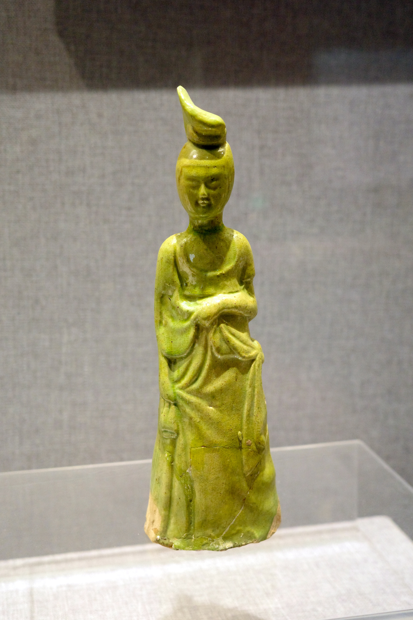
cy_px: 310
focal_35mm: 40
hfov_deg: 33.4
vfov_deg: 48.5
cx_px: 206
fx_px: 688
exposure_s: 1/40
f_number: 2.8
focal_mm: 26
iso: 2000
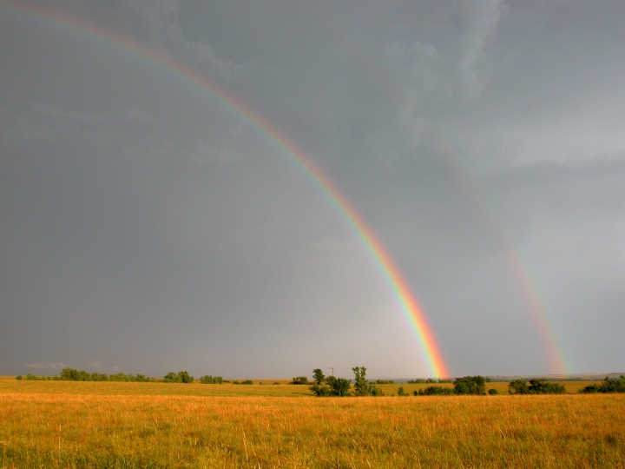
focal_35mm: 35
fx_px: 632
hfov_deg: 52.6
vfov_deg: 40.7
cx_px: 312
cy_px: 234
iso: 100
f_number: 5.6
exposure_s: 1/308
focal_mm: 8.9
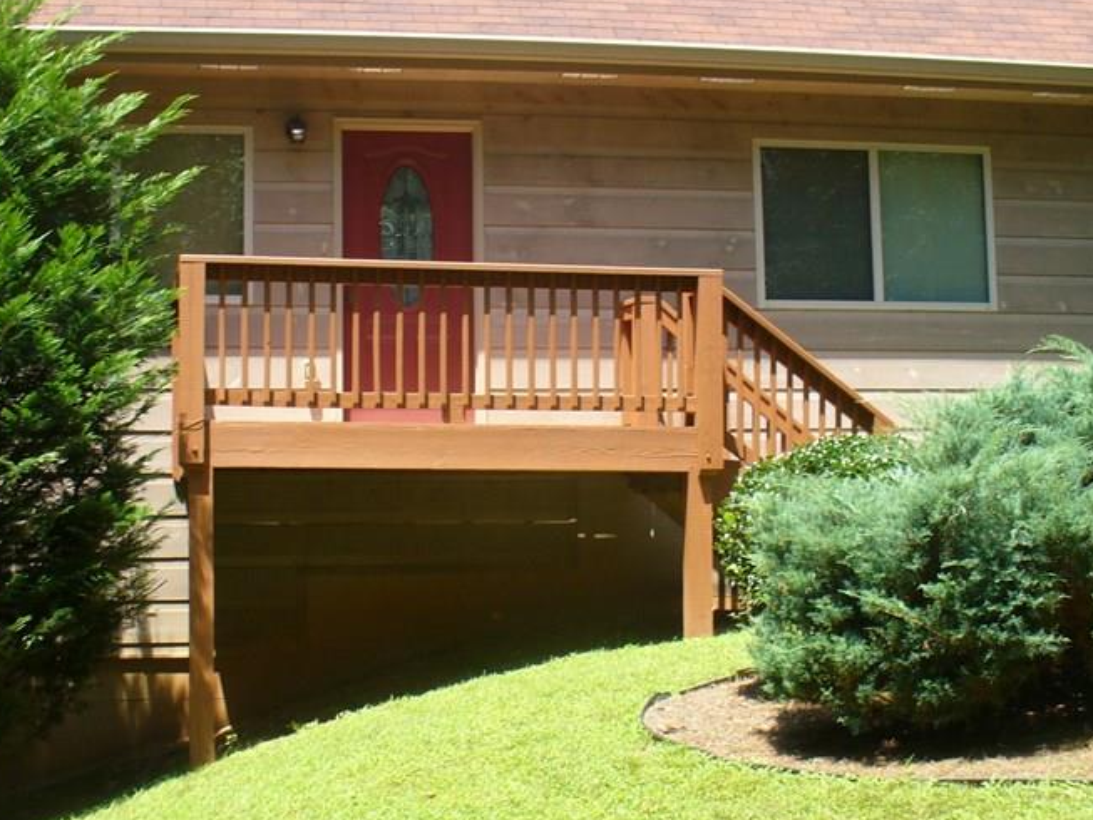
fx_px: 1832
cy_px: 382
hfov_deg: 33.2
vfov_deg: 25.2
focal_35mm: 58
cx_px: 511
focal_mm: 6.1
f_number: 2.8
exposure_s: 1/320
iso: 80
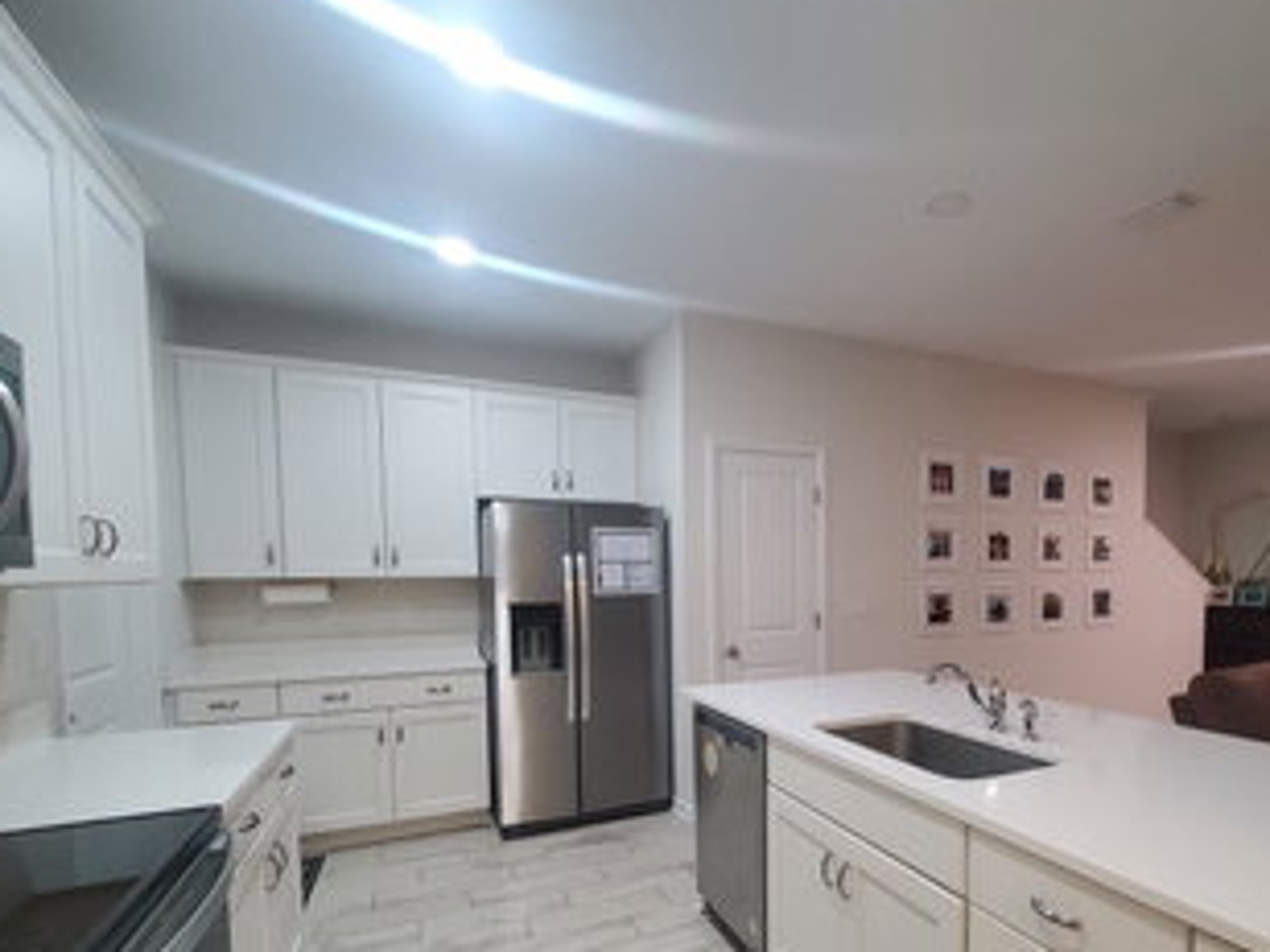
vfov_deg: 70.4
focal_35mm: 18
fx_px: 660
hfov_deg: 86.1
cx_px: 790
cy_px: 598
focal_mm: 1.8
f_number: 2.2
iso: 500
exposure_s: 1/60
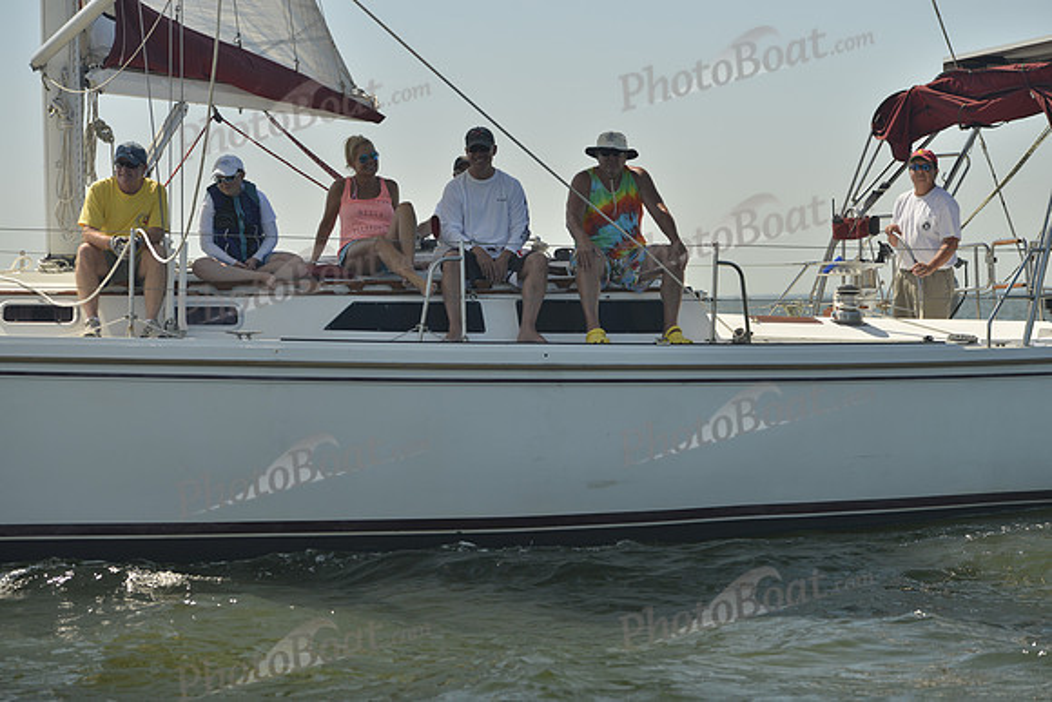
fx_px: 2689
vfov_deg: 14.9
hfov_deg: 22.1
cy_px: 351
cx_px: 526
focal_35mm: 92
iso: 200
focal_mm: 92
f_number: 5
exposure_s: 1/800
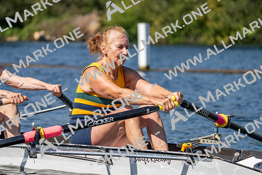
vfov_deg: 6.5
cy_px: 88
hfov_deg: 9.8
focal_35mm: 211
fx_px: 1536
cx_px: 131
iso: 200
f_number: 5.6
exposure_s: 1/2000
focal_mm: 211
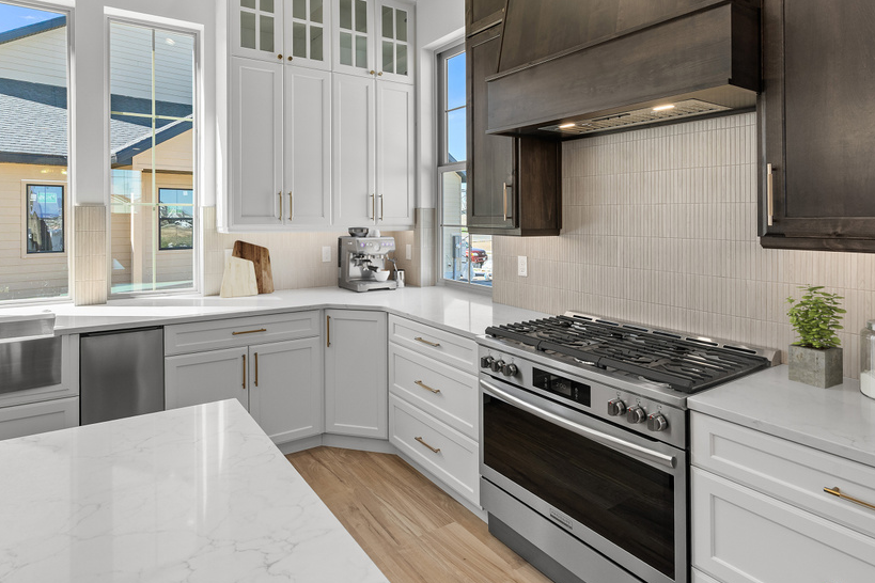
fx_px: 486
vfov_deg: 61.4
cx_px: 394
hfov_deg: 83.7
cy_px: 234
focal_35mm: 20
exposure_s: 1/15
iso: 400
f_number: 9
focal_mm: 16
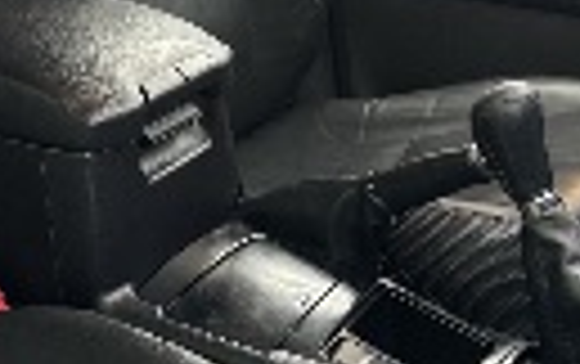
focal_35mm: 82
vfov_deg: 15.4
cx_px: 40
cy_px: -67
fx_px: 1298
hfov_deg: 24.4
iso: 640
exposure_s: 1/33
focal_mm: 6.76
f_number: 1.78
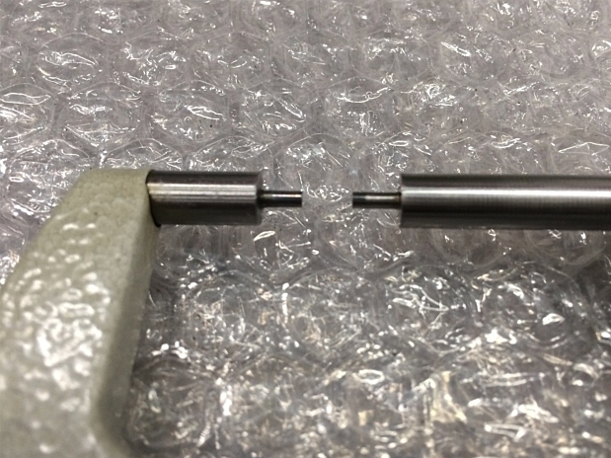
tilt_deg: -59.2
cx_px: 315
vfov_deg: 46.8
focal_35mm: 30
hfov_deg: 60.0
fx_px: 529
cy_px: 236
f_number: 2.2
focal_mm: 4.15
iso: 100
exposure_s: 1/30
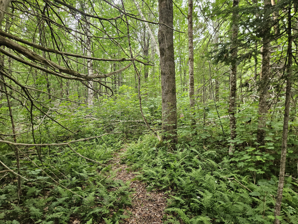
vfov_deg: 58.9
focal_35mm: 23
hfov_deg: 73.9
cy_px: 112
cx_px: 149
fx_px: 198
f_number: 1.8
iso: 160
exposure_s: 1/120
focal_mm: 5.4
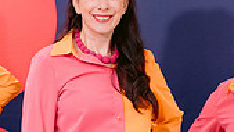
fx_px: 1185
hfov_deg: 11.3
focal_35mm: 191
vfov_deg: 6.3
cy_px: 100
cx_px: 166
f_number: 4
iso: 800
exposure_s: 1/60
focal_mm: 50
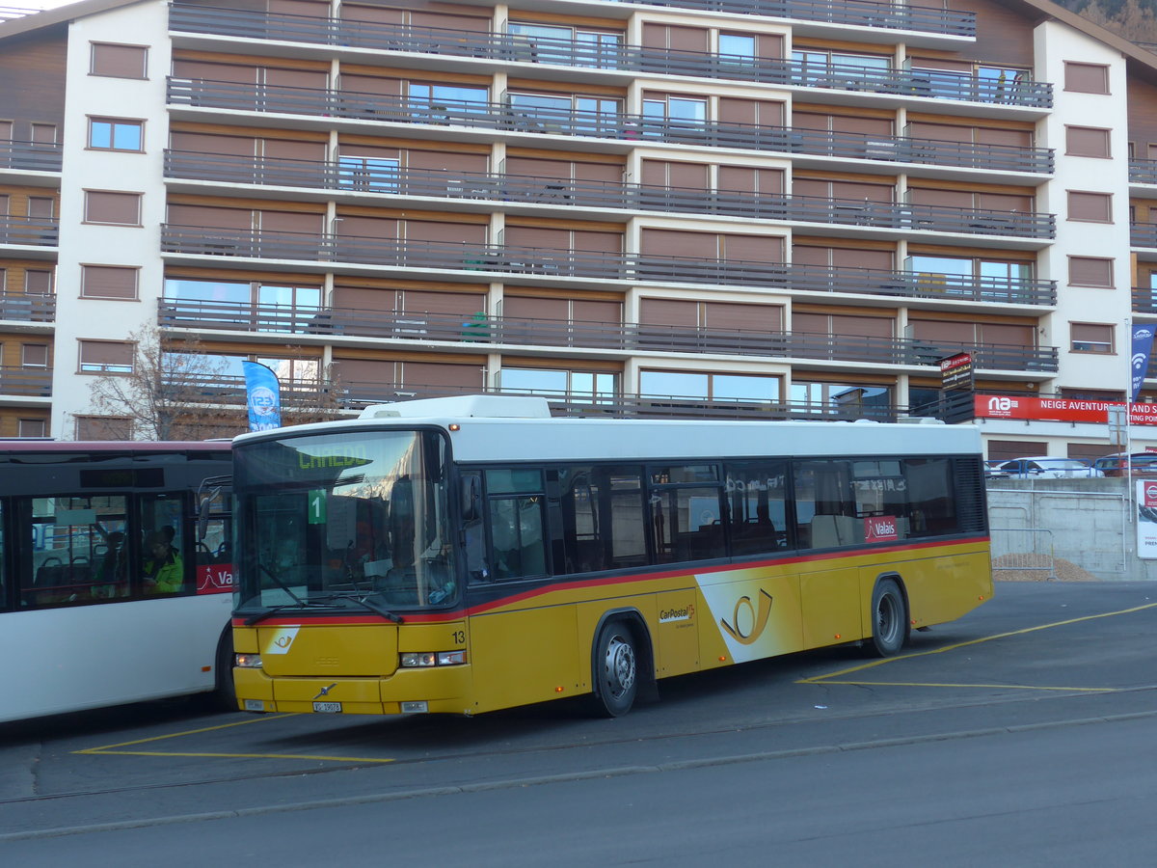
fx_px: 1972
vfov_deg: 24.8
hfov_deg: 32.7
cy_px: 434
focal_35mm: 59
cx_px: 578
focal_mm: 12
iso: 80
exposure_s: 1/100
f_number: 3.5
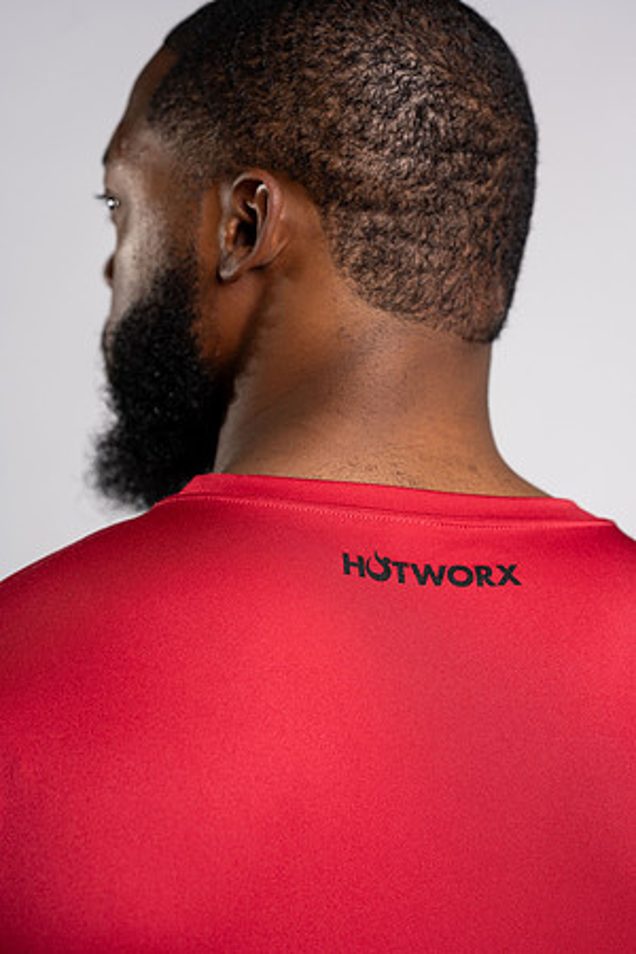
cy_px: 477
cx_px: 318
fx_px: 2252
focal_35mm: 85
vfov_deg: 23.9
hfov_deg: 16.1
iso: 200
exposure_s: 1/160
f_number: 4
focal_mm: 85
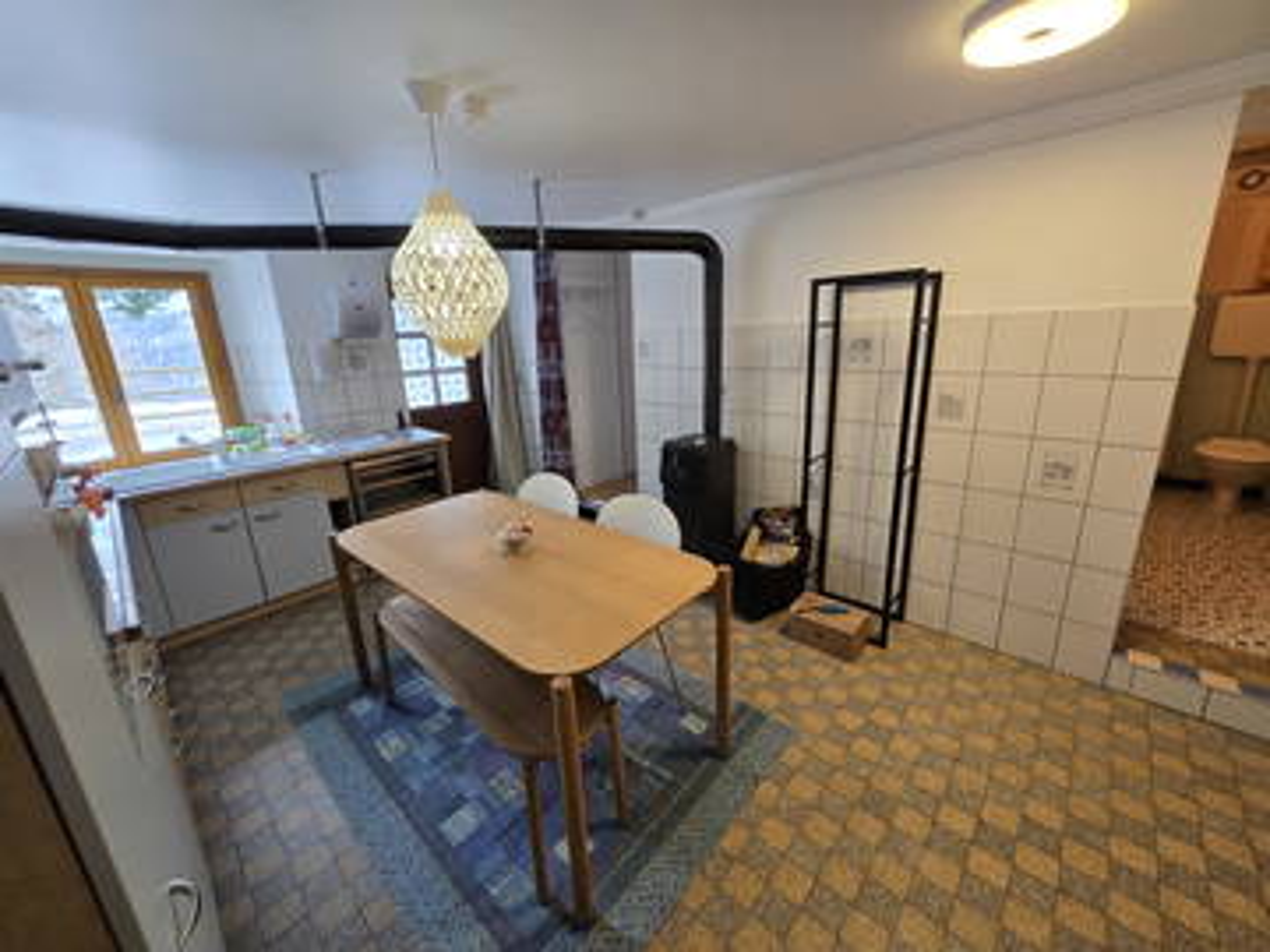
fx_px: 477
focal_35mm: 13
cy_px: 476
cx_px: 635
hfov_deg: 106.2
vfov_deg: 89.9
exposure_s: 1/50
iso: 100
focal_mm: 1.7
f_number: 2.2
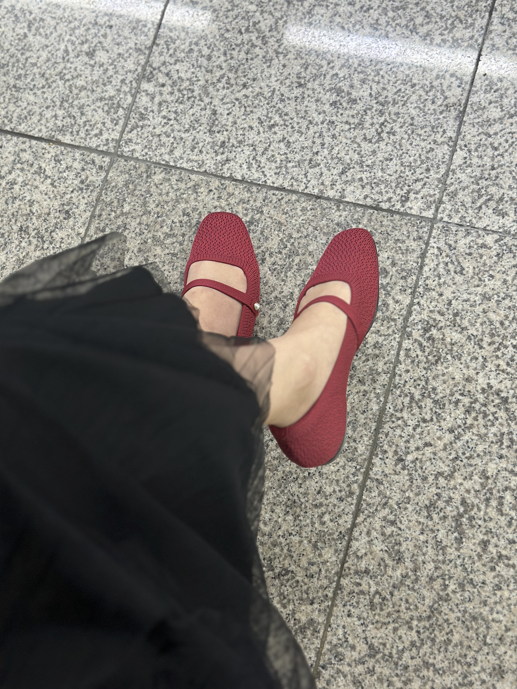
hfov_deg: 30.3
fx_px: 956
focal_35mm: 48
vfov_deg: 39.7
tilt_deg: -70.8
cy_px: 344
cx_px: 258
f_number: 1.78
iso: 200
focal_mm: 6.86
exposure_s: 1/60
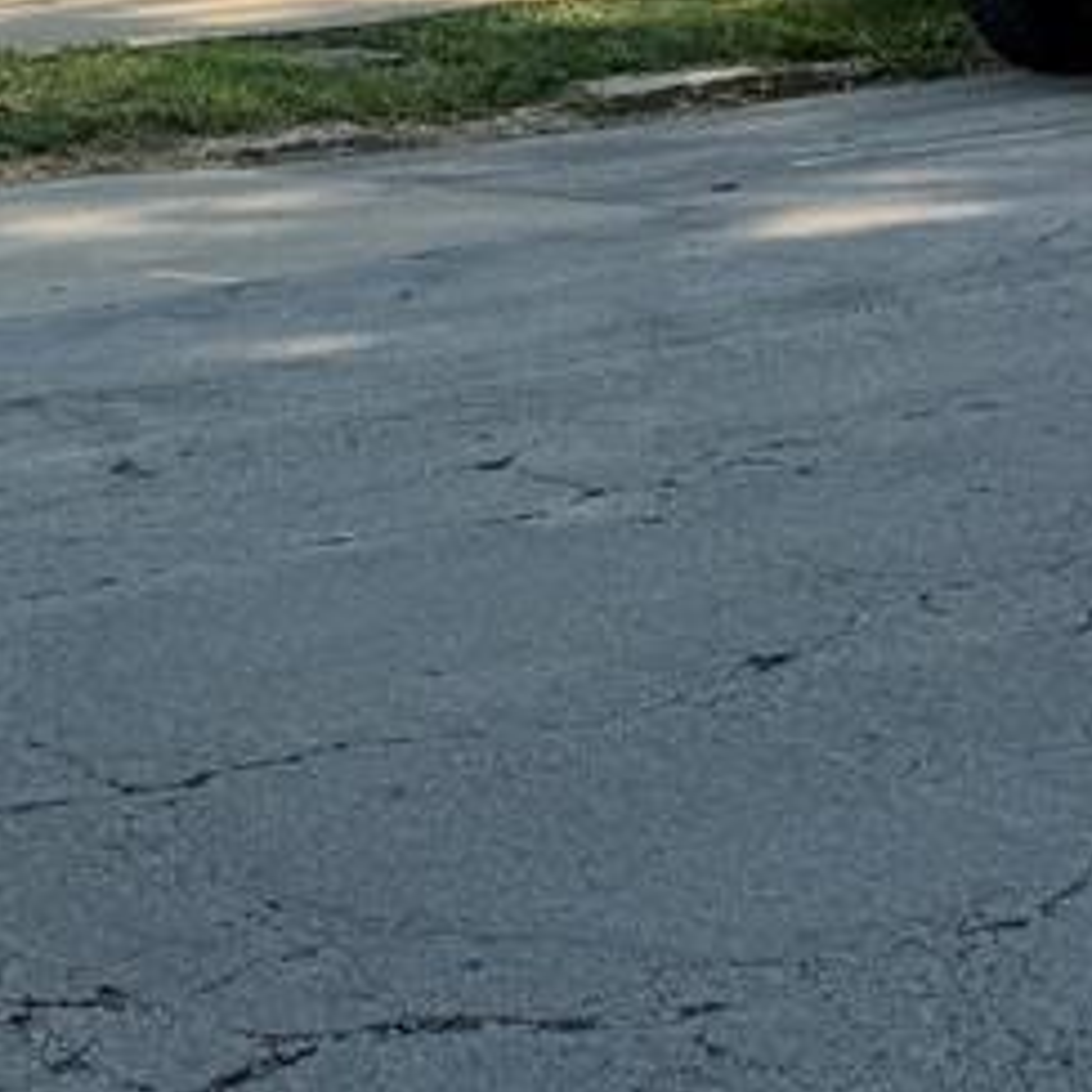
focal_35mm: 89
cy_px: -546
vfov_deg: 17.5
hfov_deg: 16.9
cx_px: -721
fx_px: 3176
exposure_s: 1/3247
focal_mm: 6.76
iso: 80
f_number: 1.78
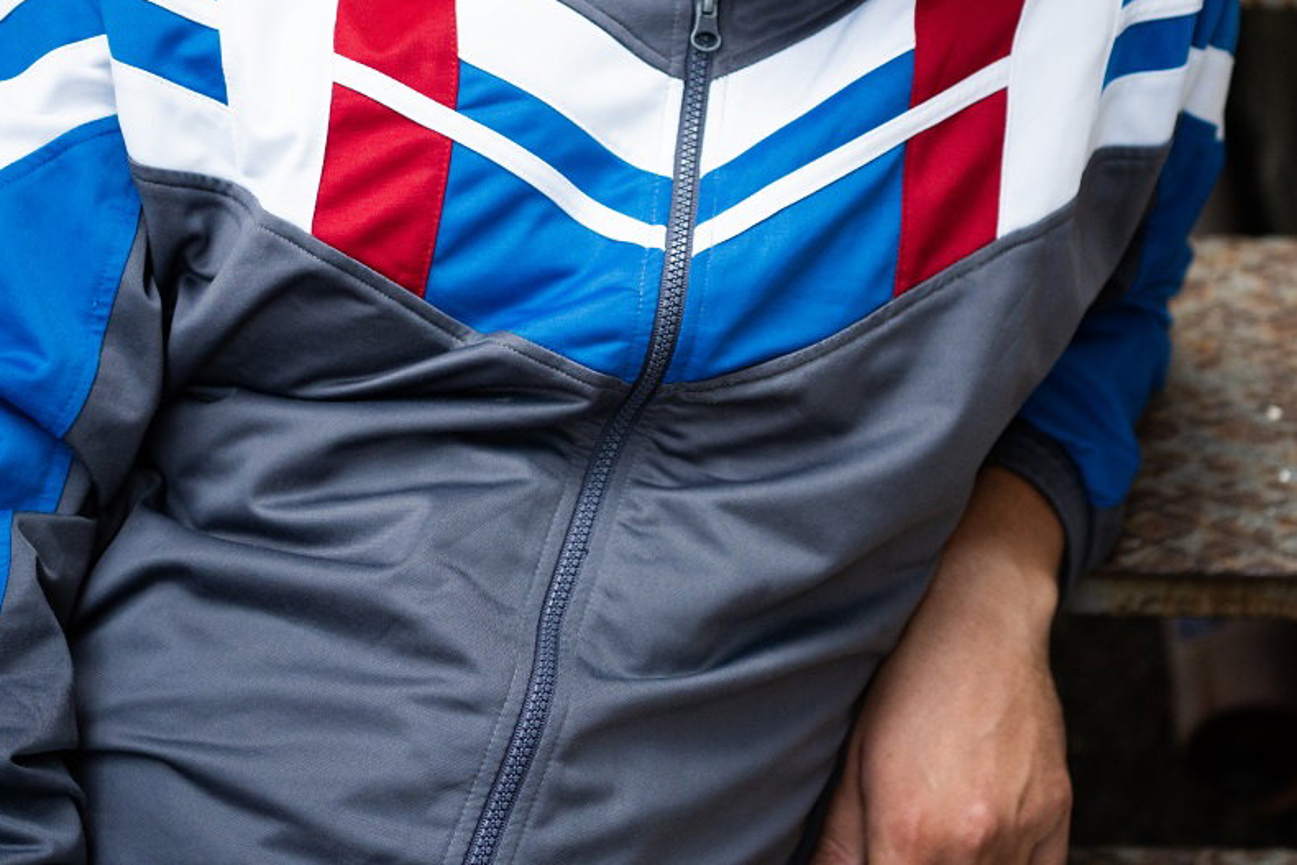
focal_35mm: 80
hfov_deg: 25.4
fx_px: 2874
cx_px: 645
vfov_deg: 16.9
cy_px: 130
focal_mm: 35
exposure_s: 1/320
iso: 1000
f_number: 2.2
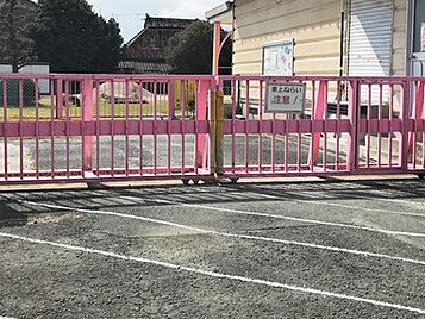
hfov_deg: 40.2
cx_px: 164
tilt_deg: -4.3
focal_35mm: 47
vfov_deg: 30.8
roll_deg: -0.7
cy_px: 120
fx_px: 577
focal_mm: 3.99
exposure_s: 1/3096
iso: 20
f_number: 1.8
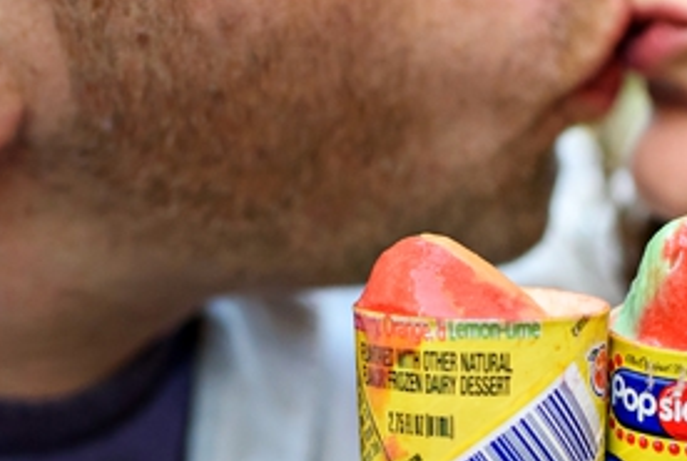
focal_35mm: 114
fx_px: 2179
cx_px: 540
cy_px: 442
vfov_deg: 12.0
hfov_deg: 17.8
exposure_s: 1/640
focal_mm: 35
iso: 1000
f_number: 2.8
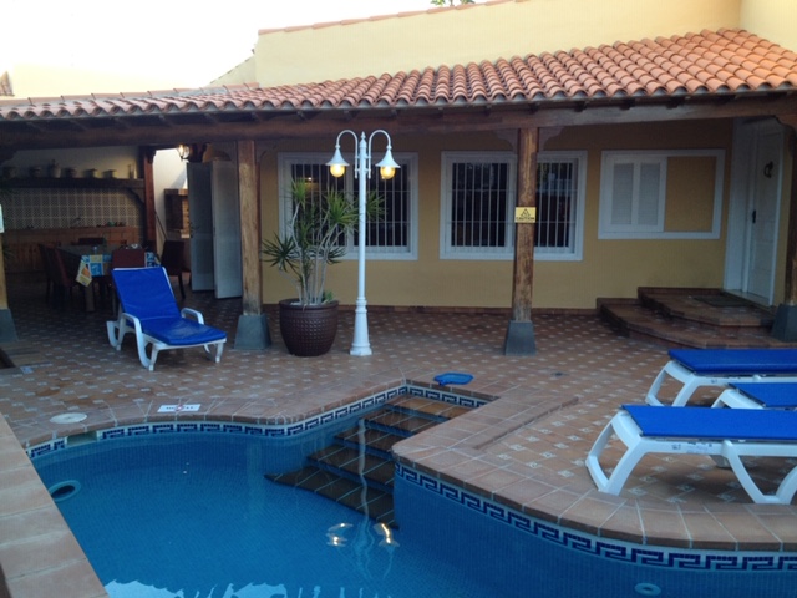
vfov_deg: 40.7
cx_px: 398
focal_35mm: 35
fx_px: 806
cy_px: 299
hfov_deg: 52.6
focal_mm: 4.28
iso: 80
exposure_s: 1/120
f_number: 2.4
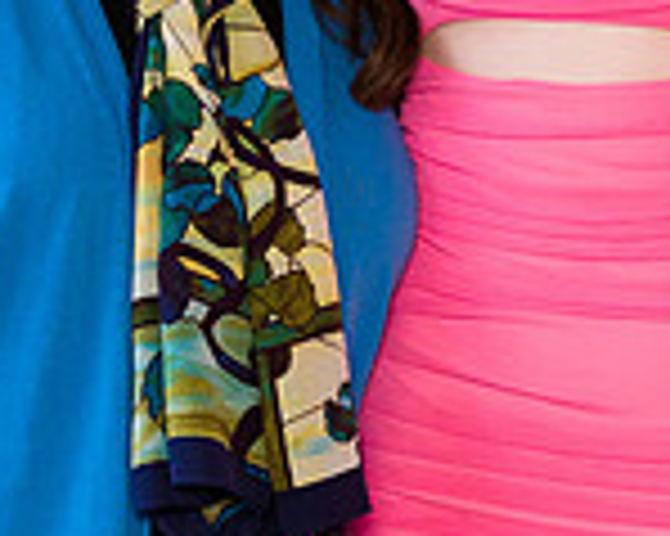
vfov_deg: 6.0
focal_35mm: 256
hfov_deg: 7.5
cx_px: 486
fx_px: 5073
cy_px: -153
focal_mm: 70
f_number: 4
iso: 1600
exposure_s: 1/200
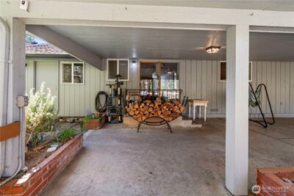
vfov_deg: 77.4
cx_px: 147
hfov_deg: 100.4
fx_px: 123
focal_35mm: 15
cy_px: 98
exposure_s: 1/5
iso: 200
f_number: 9
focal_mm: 10
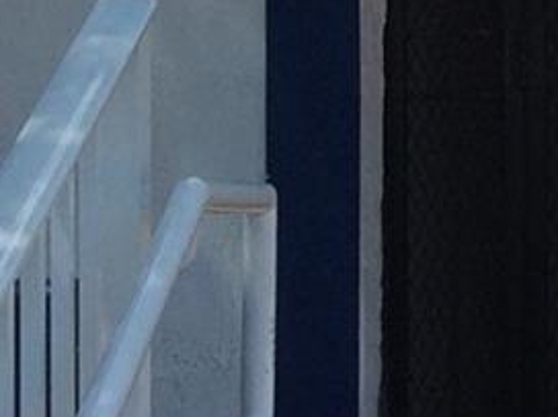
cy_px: 23
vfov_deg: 7.8
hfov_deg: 10.2
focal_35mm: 188
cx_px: 853
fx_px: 3025
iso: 32
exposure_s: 1/817
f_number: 2.4
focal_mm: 3.3
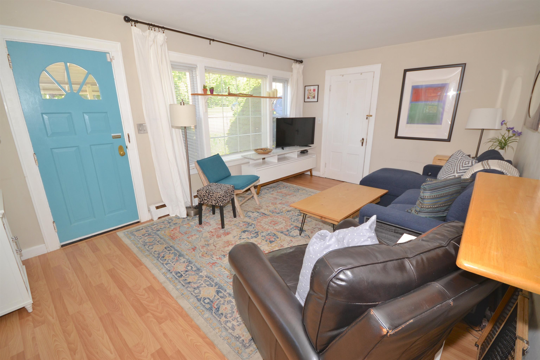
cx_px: 270
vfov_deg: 77.3
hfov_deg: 100.4
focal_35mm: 15
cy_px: 180
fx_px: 225
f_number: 5.6
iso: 400
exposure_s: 1/60
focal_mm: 10
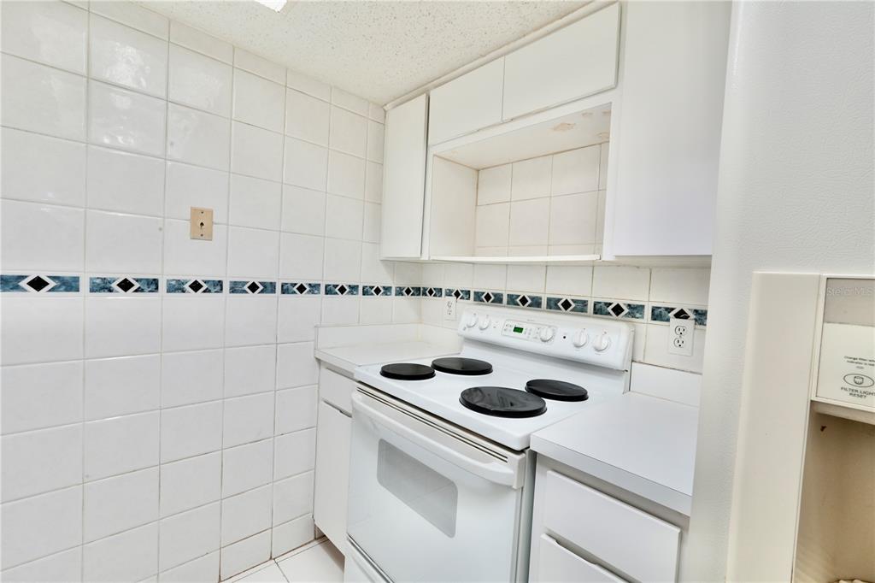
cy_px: 292
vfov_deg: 73.7
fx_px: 389
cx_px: 438
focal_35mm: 16
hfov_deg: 96.8
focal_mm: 16
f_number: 18
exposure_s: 1/8
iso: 800
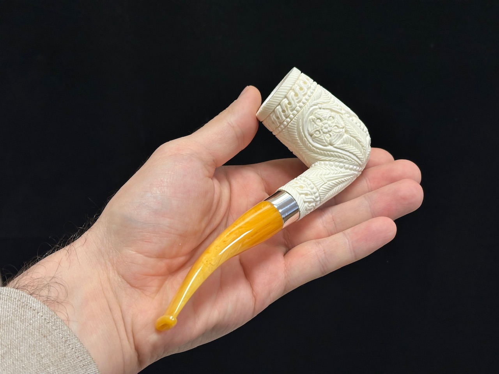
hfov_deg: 39.7
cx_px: 250
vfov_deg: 30.3
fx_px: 692
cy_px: 187
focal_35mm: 48
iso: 50
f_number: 1.78
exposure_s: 1/100
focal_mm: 6.86
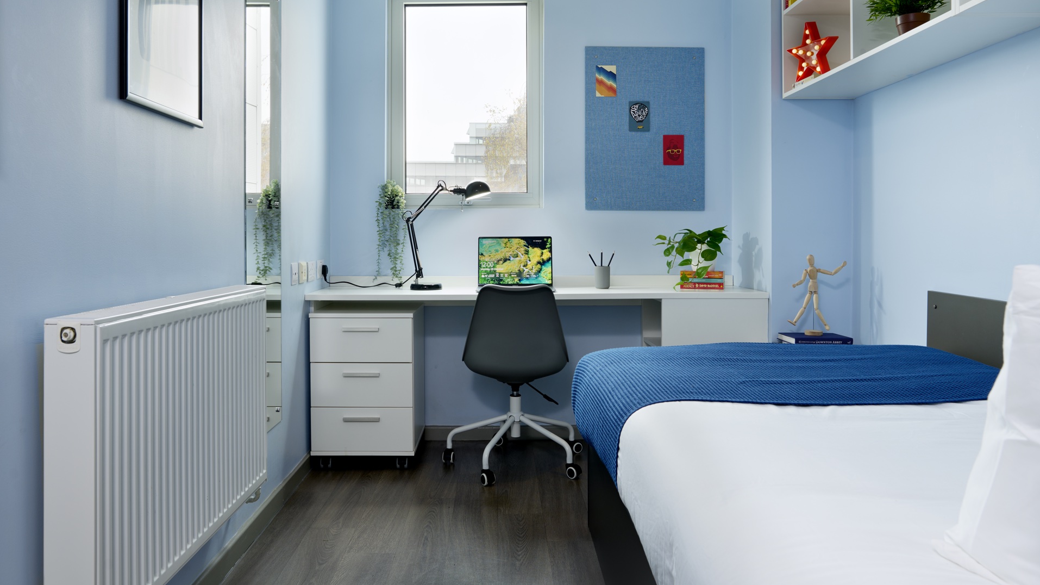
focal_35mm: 26
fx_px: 717
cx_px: 534
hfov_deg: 71.9
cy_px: 242
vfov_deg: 44.2
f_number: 9
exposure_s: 1.3
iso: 50
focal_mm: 24
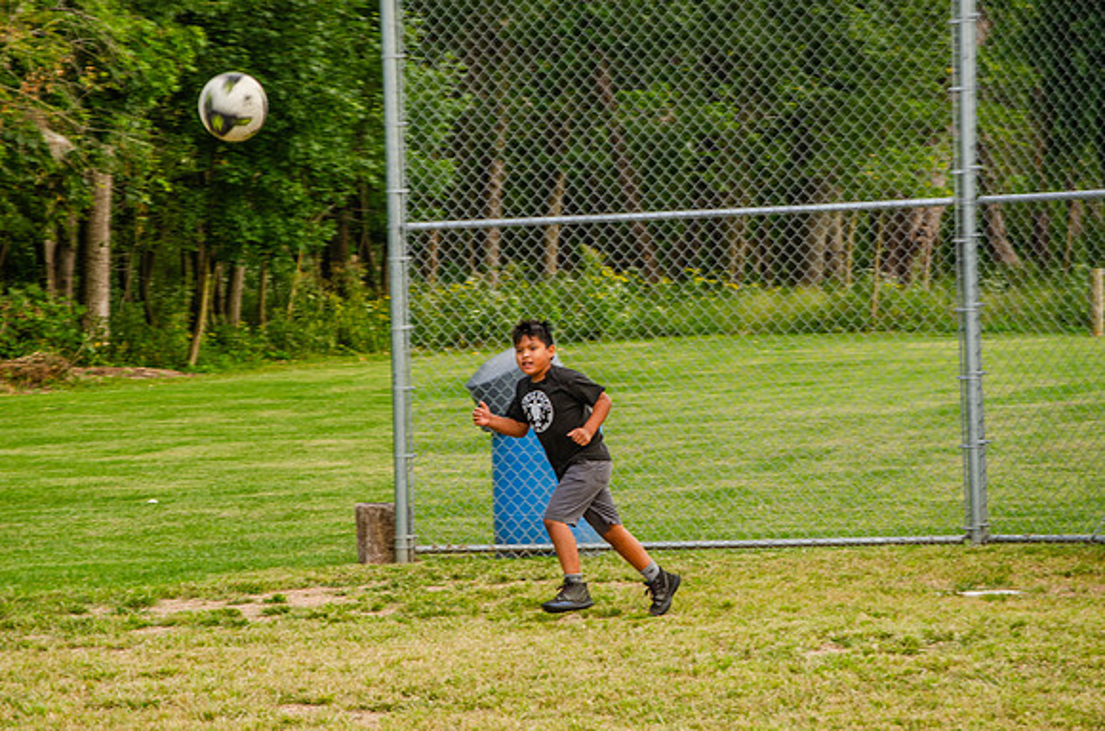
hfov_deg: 12.5
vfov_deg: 8.3
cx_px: 552
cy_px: 366
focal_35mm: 165
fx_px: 5053
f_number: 7.1
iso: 200
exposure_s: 1/200
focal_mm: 110
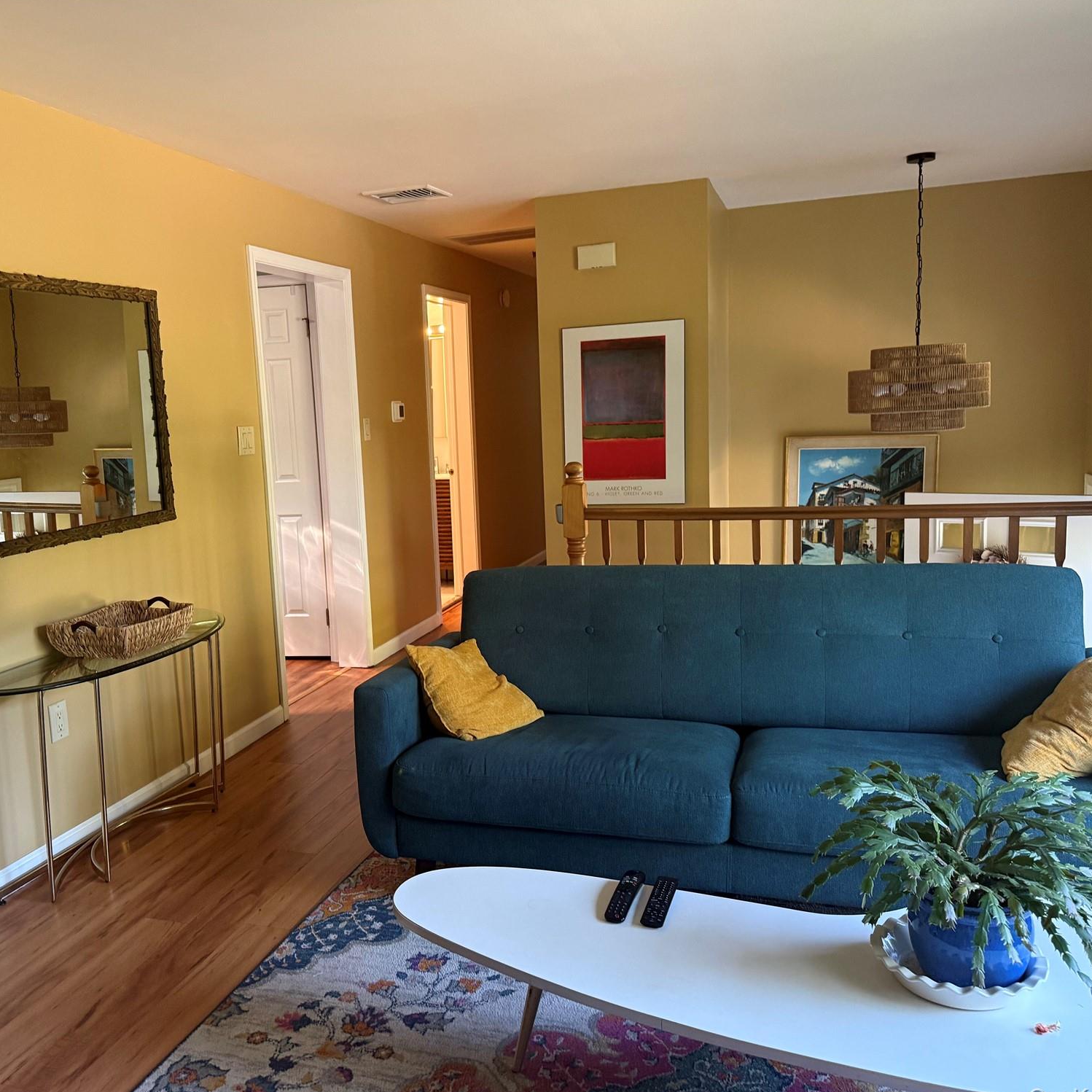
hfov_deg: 55.2
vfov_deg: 55.6
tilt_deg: -6.7
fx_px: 1035
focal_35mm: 29
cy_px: 555
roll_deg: +3.0
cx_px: 430
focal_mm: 6.76
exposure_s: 1/60
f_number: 1.78
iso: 320
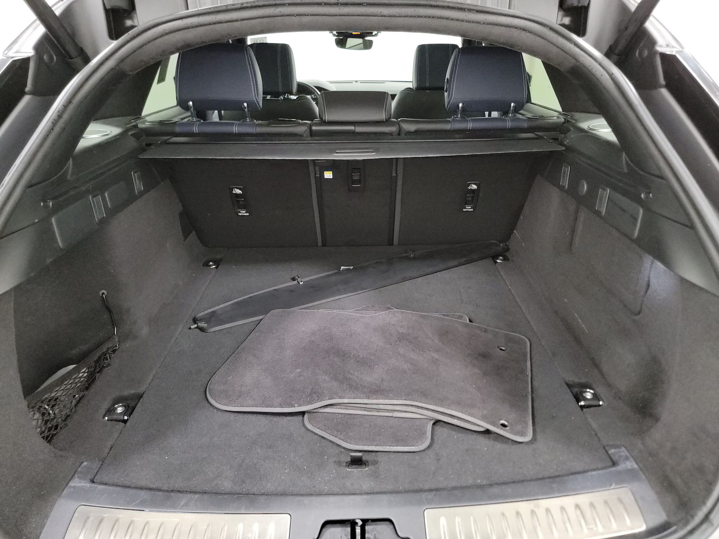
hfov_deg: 71.6
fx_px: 498
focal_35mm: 24
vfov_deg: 56.8
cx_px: 360
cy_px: 270
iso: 2475
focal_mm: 6.7
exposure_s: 1/59
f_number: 1.8
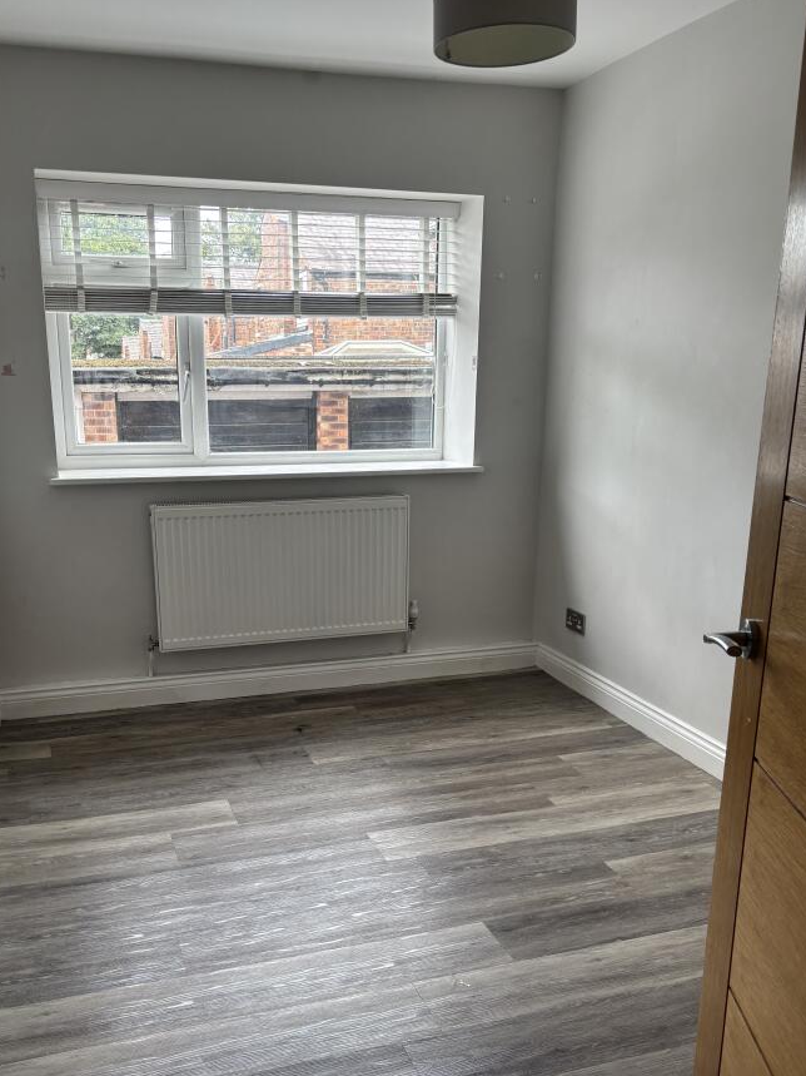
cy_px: 616
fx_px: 963
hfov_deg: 45.3
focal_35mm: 31
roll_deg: +0.4
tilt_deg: -14.4
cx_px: 352
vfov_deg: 58.1
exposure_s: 1/121
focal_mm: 5.96
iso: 50
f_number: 1.6
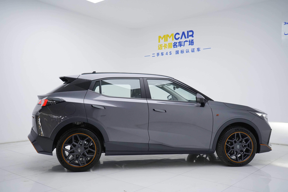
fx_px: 264
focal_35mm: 33
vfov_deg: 40.0
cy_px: 96
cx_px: 144
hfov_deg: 57.2
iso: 2500
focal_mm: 33
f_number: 5.6
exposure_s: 1/320
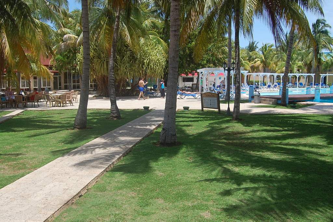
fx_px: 333
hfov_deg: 53.2
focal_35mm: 36
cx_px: 166
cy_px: 111
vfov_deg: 36.8
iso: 200
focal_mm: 24
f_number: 9
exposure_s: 1/320
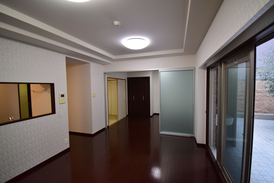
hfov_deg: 100.4
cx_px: 137
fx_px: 114
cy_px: 92
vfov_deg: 77.4
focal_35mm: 15
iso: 800
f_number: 4.8
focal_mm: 10
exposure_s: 1/125
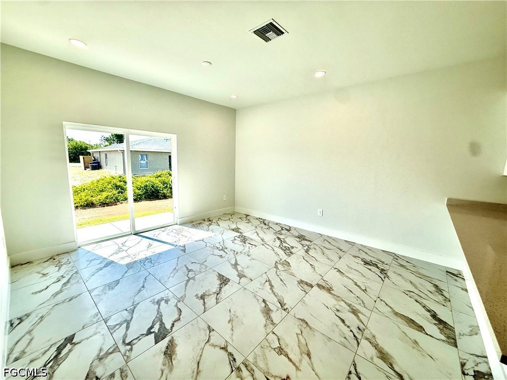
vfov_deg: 85.7
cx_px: 254
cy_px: 190
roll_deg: -1.8
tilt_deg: -7.9
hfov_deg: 102.1
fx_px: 205
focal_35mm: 14
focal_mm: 2.22
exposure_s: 1/559
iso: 64
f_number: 2.2
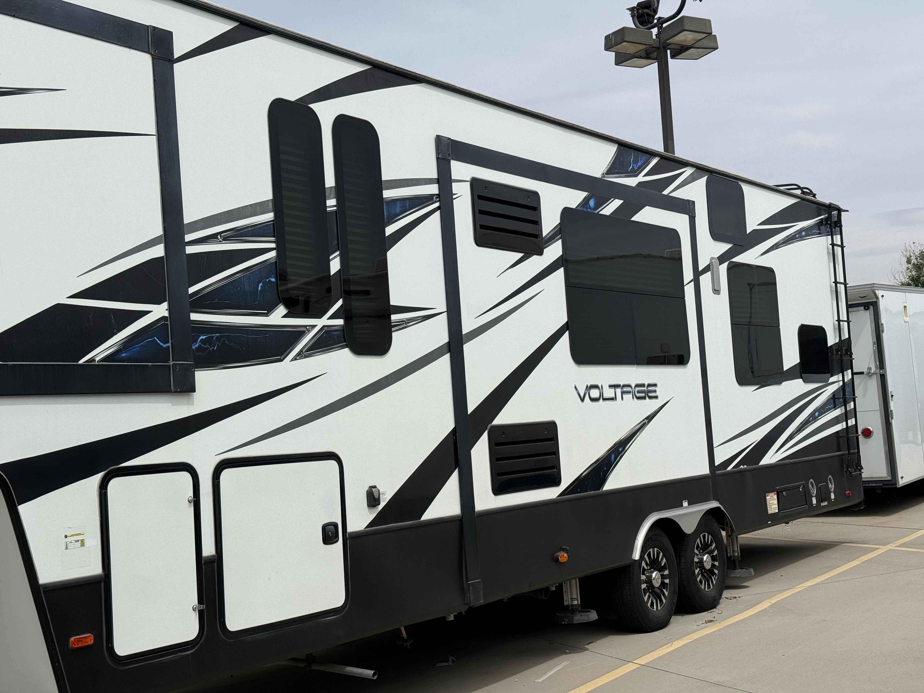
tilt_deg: +2.4
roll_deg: +3.7
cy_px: 346
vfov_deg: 30.3
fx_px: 1281
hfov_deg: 39.7
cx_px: 462
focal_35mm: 48
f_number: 1.78
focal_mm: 6.76
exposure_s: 1/11364
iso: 80
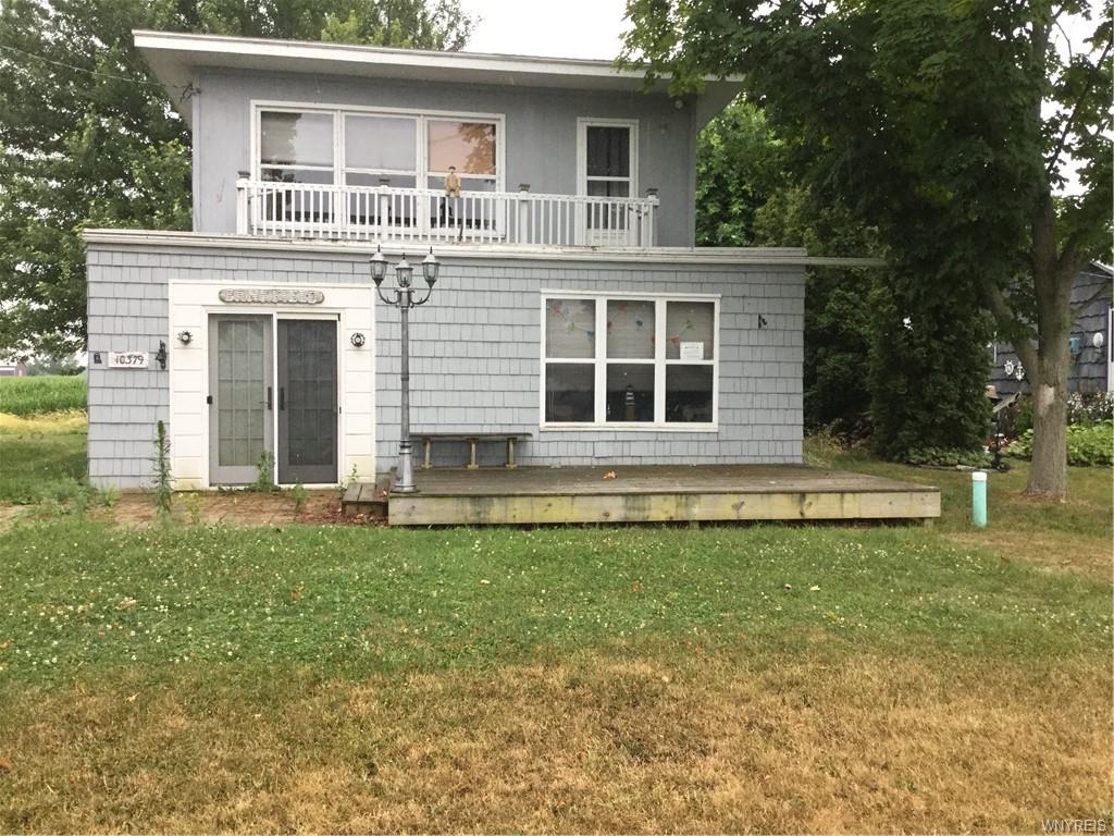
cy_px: 418
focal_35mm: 31
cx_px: 557
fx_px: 998
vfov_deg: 45.4
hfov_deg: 58.4
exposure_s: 1/30
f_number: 2.4
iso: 32
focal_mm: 3.3
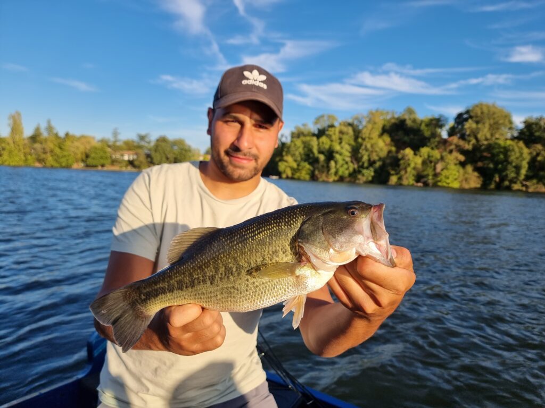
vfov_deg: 56.8
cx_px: 272
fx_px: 378
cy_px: 204
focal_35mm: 24
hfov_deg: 71.6
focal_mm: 6.7
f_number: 1.8
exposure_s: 1/760
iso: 50
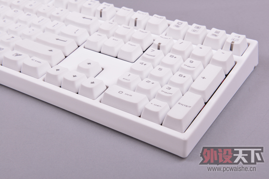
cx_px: 134
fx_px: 433
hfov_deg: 34.5
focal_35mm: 58
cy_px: 90
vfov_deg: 23.4
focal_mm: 58
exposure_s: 1/160
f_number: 16
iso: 200
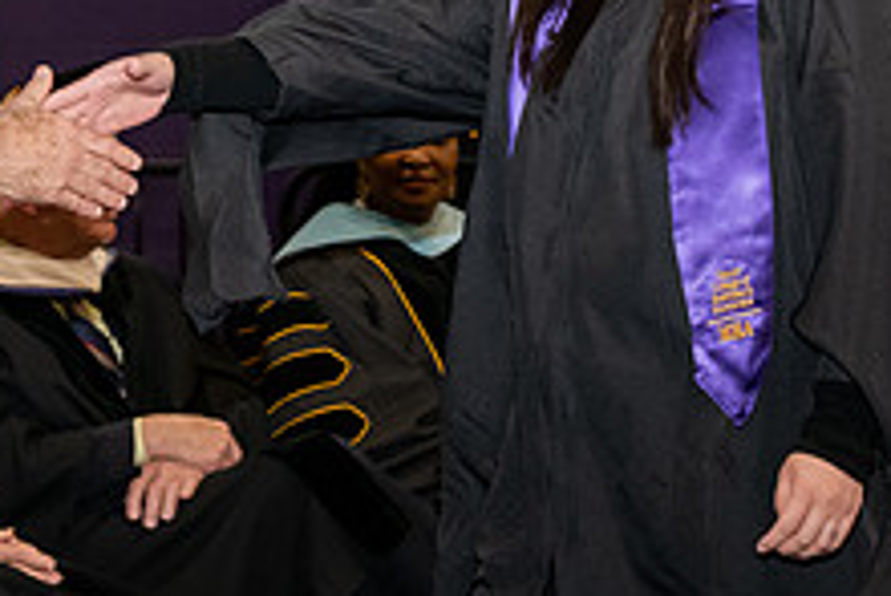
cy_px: 2
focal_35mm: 198
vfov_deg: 6.9
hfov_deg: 10.4
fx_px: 4904
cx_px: 275
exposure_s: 1/200
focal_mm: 75
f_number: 5.6
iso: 2000
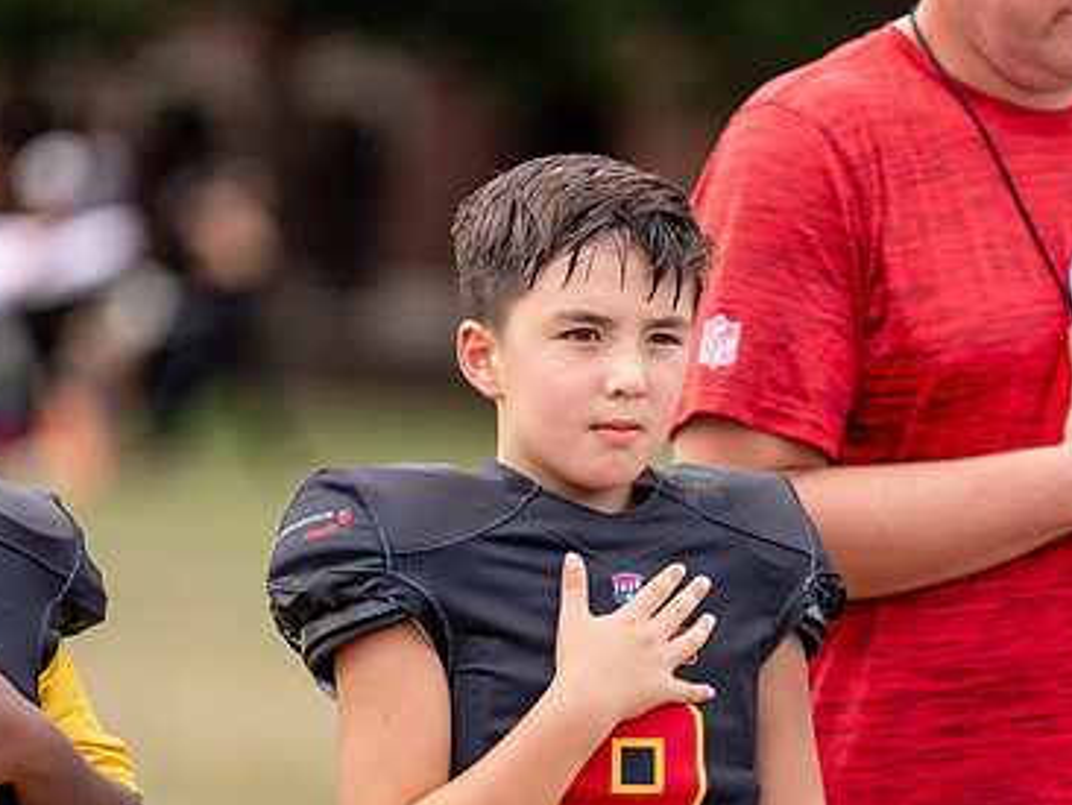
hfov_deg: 6.0
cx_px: 595
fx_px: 10288
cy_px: 594
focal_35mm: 332
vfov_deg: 4.5
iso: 100
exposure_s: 1/1000
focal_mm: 200
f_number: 2.8
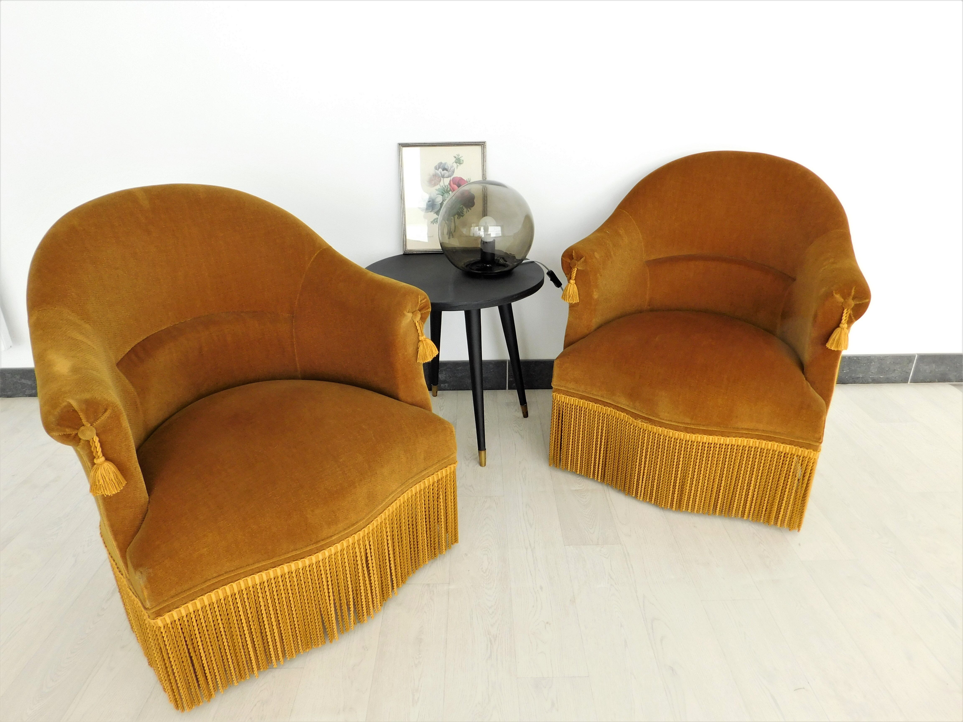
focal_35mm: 23
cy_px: 361
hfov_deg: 73.9
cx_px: 482
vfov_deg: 58.9
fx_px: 640
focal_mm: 4
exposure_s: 1/125
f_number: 3
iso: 125
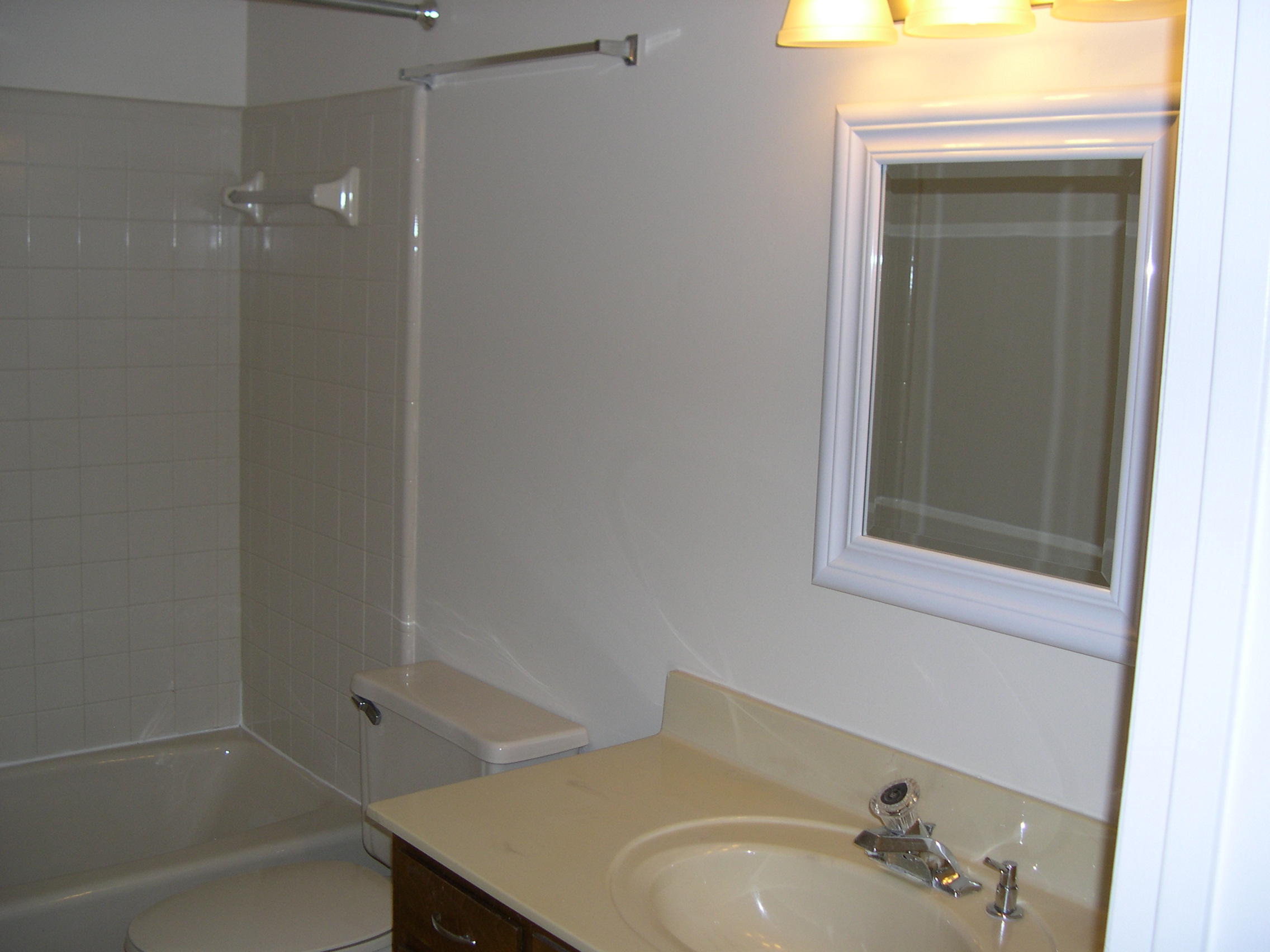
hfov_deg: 49.0
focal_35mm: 38
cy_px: 476
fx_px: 1394
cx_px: 635
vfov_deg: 37.7
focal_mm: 8
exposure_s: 1/60
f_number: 2.8
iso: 100
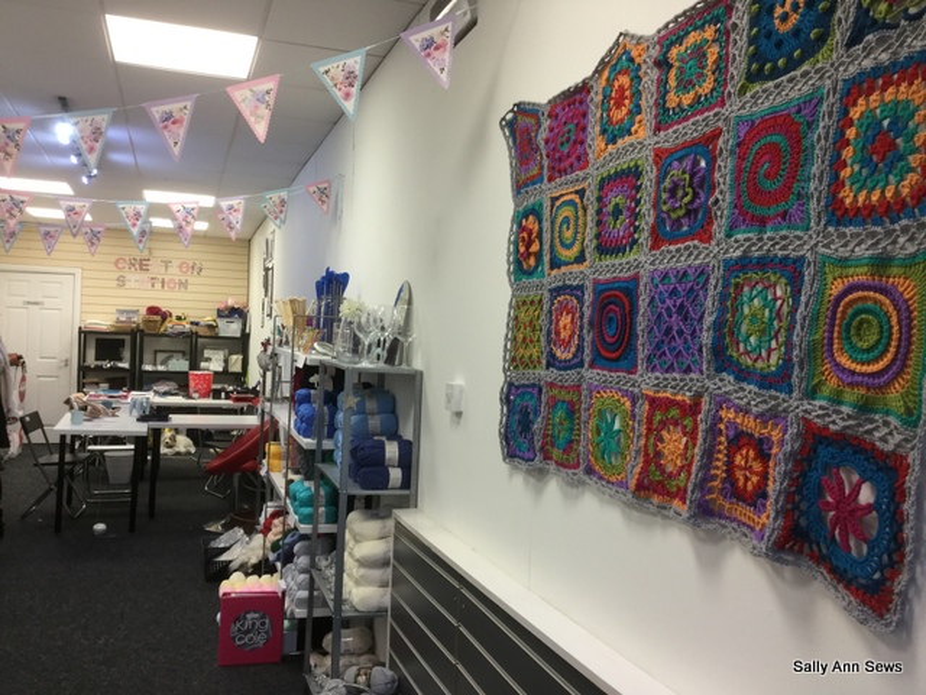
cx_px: 463
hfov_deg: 58.4
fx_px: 829
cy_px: 348
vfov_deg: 45.4
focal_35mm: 31
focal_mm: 3.3
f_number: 2.4
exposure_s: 1/33
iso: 80
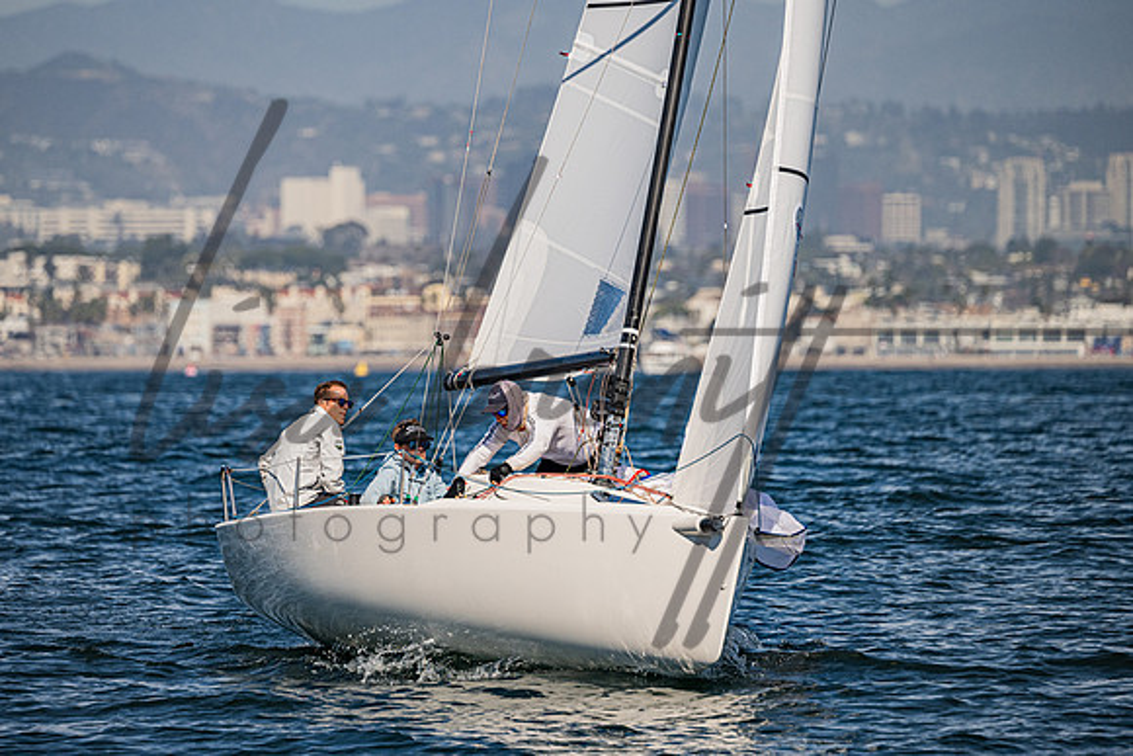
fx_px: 12923
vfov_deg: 3.4
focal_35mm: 411
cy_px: 332
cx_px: 517
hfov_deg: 5.0
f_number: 5.3
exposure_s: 1/3200
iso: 320
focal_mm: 320
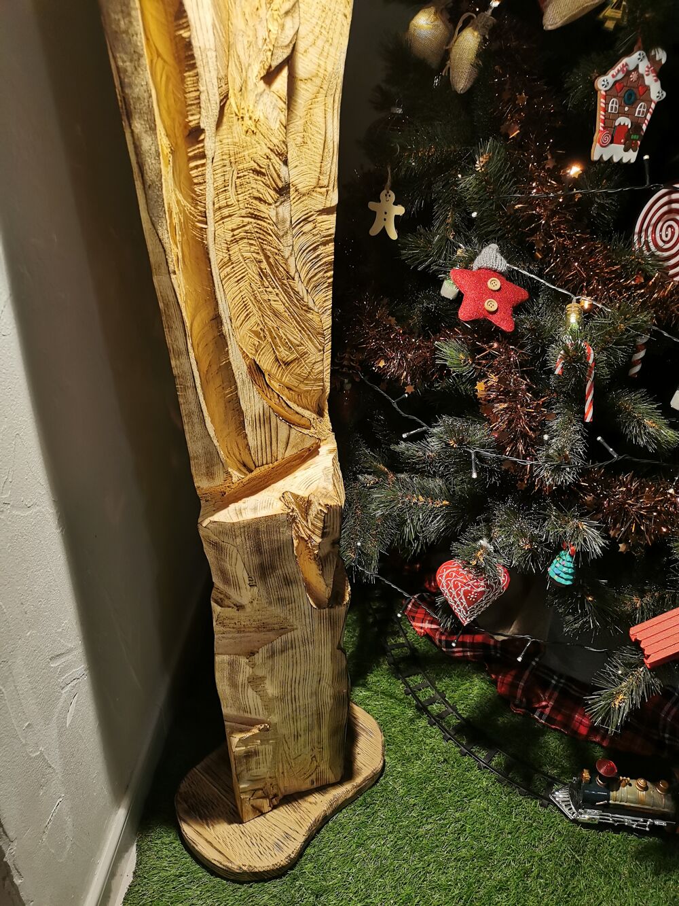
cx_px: 340
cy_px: 453
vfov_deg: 65.3
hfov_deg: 51.4
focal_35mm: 27
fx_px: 706
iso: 250
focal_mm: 5.58
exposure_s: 1/100
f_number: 1.8
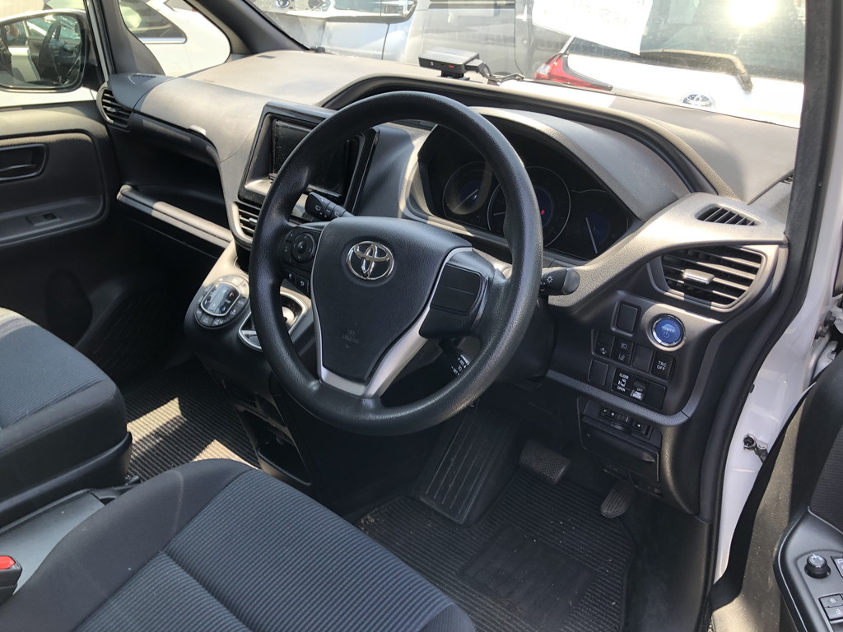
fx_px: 682
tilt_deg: -27.6
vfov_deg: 49.7
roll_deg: +0.3
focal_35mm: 28
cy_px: 316
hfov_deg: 63.4
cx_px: 422
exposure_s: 1/120
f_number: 1.8
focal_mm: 4
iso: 32
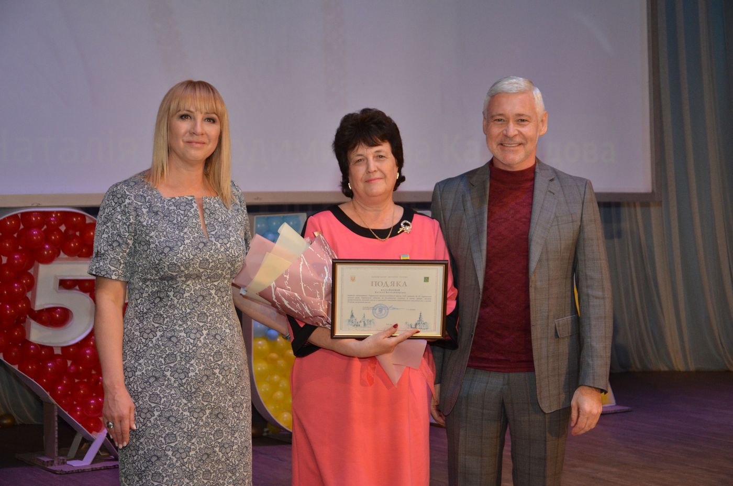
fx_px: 1524
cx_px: 366
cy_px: 243
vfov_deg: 18.1
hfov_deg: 27.0
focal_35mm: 75
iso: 1250
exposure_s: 1/200
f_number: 5
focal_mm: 50
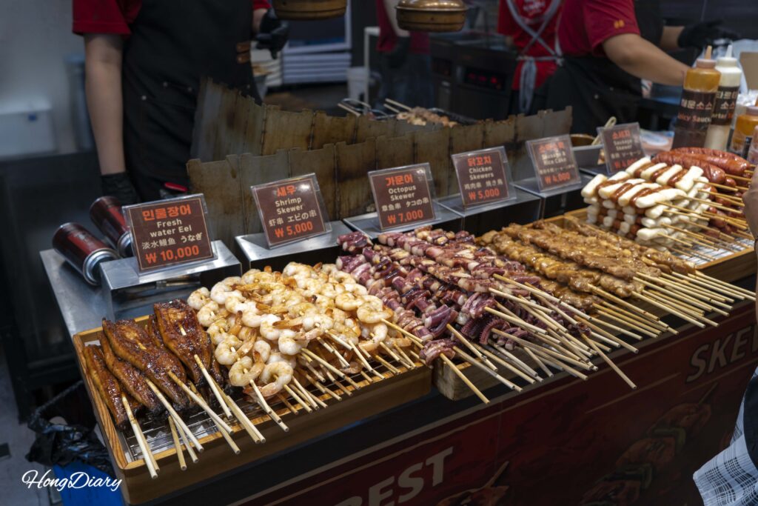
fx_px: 674
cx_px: 379
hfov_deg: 58.7
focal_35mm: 32
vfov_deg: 41.1
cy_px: 253
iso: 250
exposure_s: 1/60
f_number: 4.5
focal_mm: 32
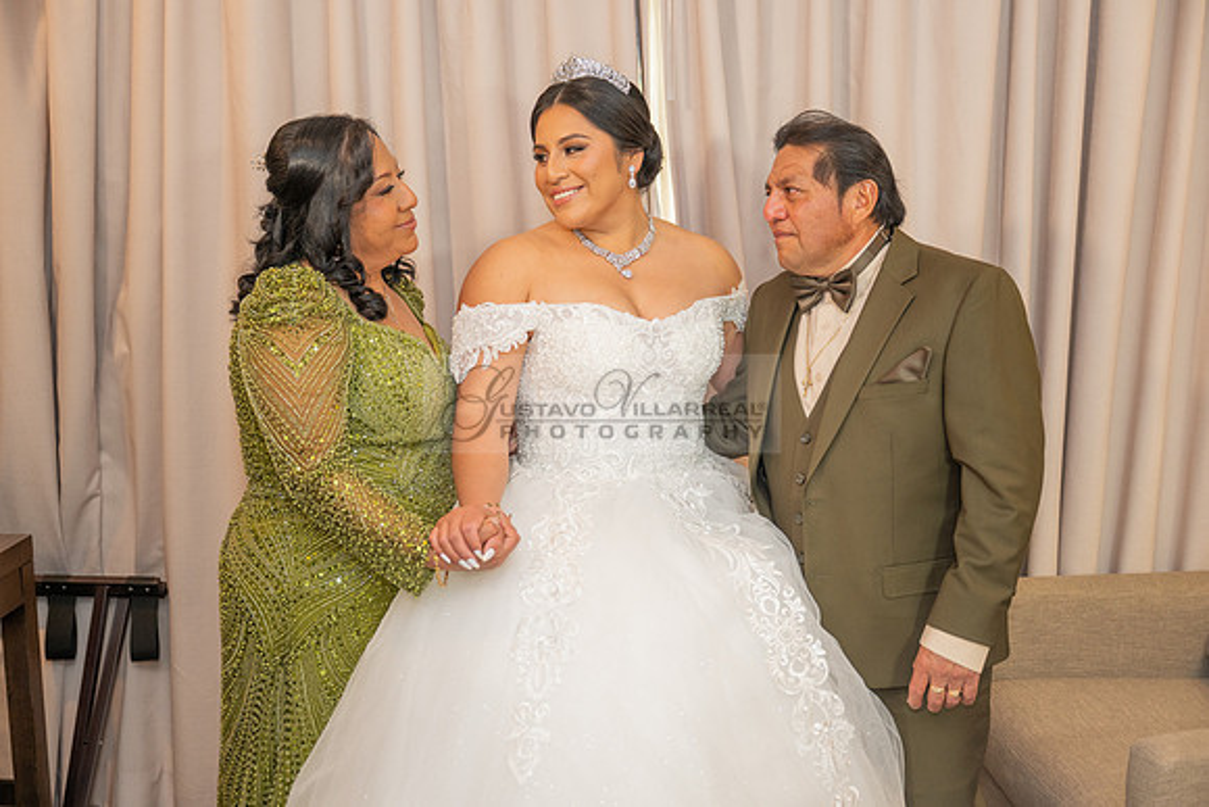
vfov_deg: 33.4
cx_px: 604
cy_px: 404
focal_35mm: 40
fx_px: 1344
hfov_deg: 48.4
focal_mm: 40
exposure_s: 1/160
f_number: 2.8
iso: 800
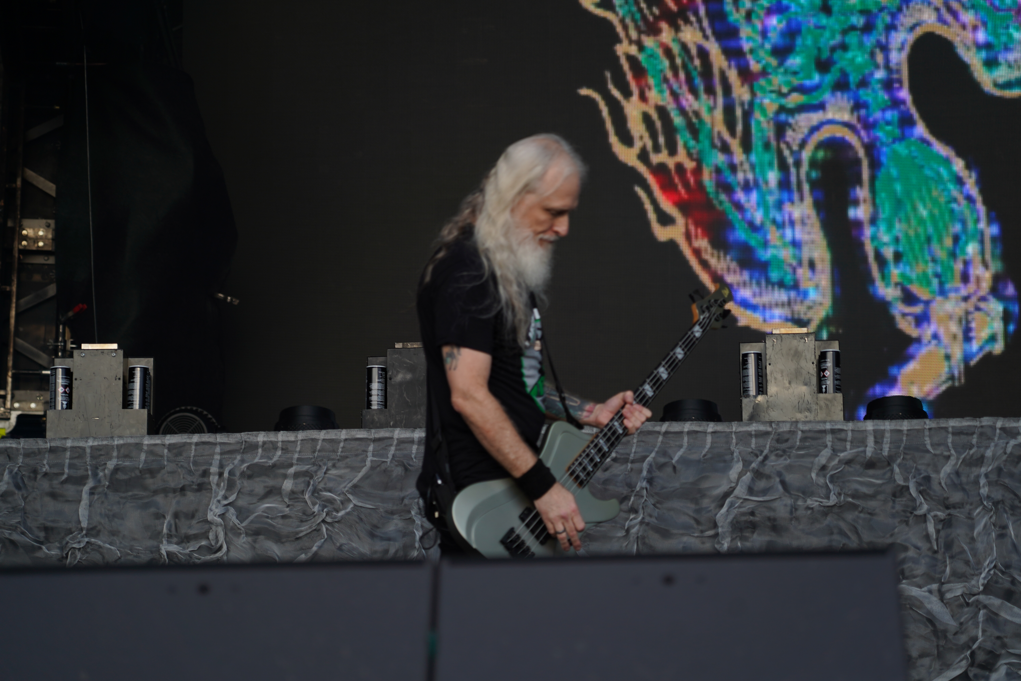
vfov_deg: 13.0
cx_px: 510
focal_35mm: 105
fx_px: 2978
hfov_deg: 19.5
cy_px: 340
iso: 160
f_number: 4
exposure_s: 1/125
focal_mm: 105
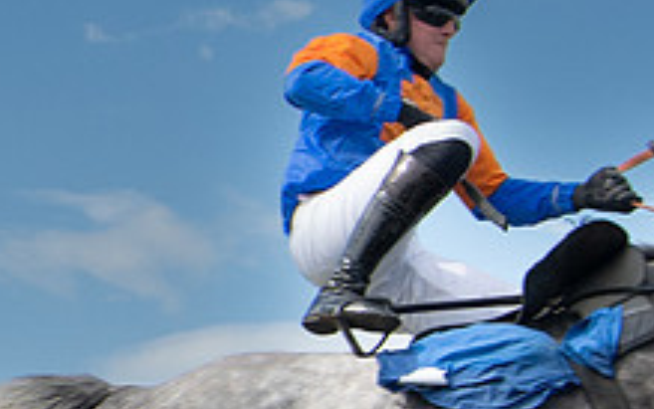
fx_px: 2442
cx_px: -191
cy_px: 235
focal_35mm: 137
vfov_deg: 9.6
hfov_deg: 14.6
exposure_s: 1/1100
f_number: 8
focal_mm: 20
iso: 800
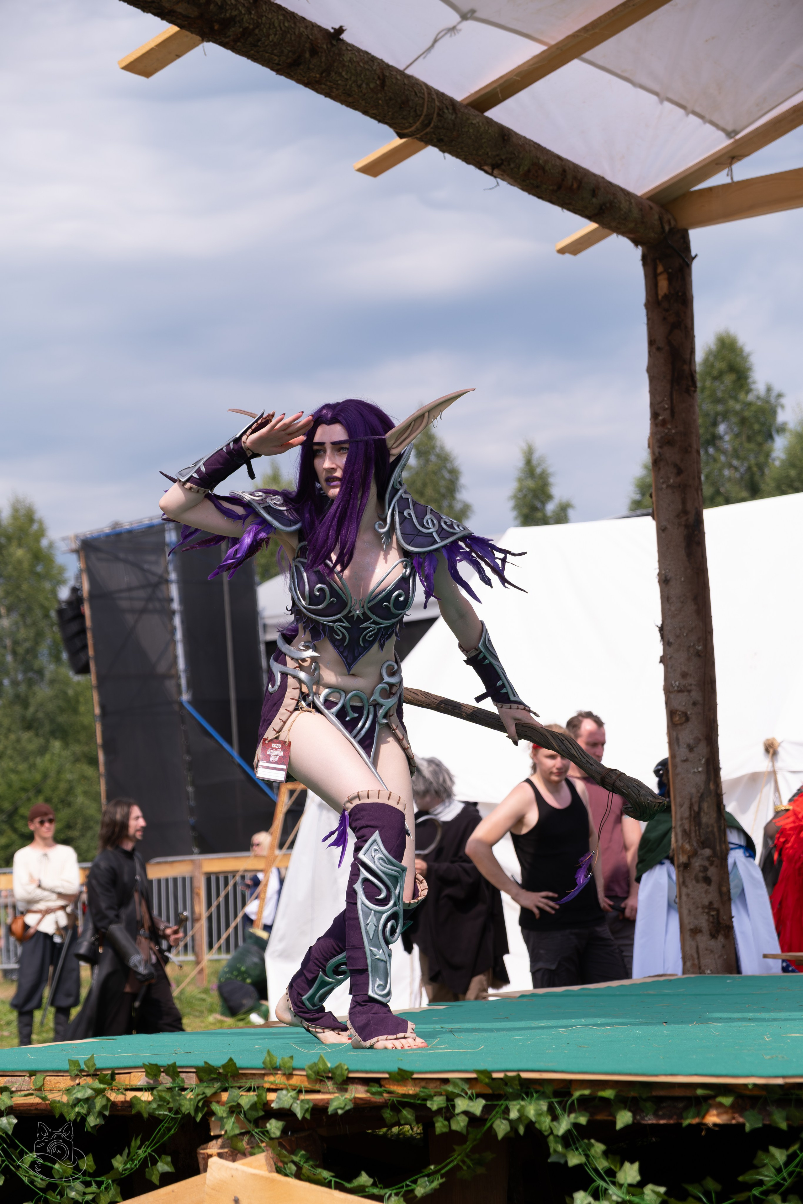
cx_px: 402
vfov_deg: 24.5
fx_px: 2777
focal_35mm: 83
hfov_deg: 16.5
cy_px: 602
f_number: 4
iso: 160
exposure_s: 1/1600
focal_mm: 55
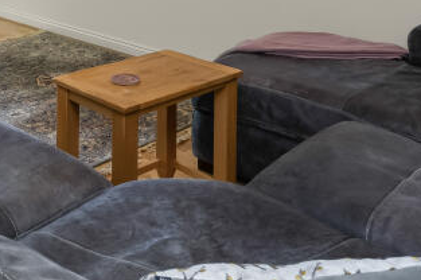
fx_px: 592
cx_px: 71
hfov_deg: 37.5
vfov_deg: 22.9
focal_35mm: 51
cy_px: -110
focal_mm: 15.5
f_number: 10
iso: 320
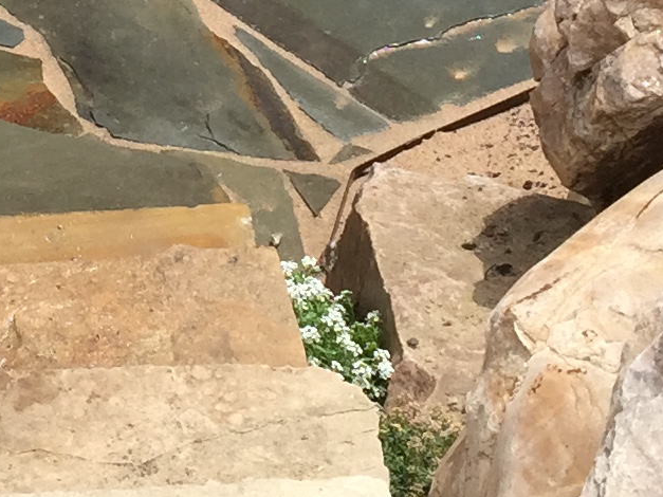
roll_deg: -0.1
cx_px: -232
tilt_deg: -23.6
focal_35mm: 151
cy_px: -406
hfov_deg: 12.6
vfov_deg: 9.4
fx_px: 2892
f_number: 2.2
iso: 32
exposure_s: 1/1364
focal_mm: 4.15
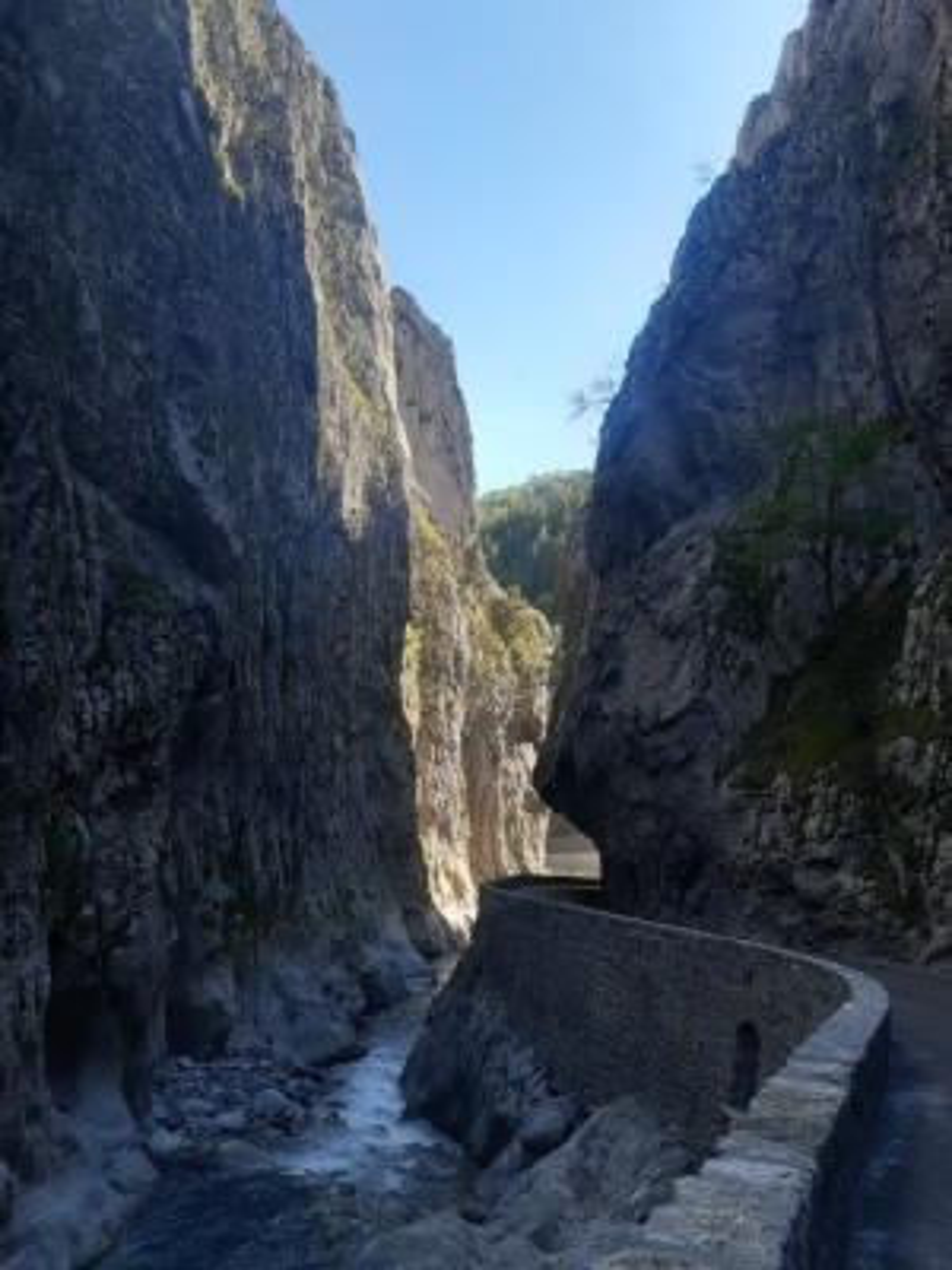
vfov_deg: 67.3
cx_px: 476
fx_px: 953
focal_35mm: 26
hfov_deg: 53.1
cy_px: 635
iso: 40
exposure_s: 1/386
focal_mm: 3.92
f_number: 1.7
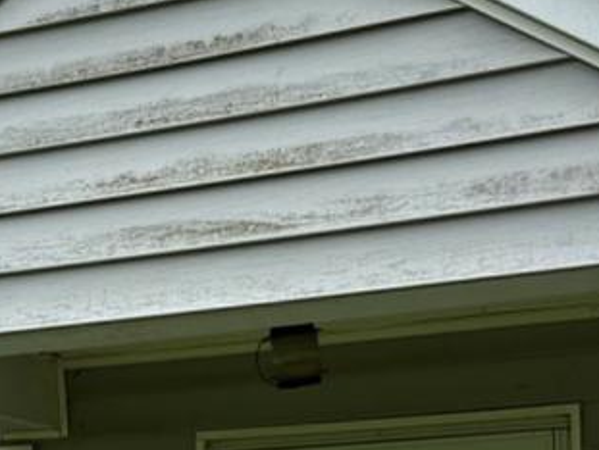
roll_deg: +0.8
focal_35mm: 111
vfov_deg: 13.0
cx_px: 73
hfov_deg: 17.5
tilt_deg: +2.5
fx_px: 1923
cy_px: 571
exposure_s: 1/2232
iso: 100
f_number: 1.78
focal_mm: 6.76
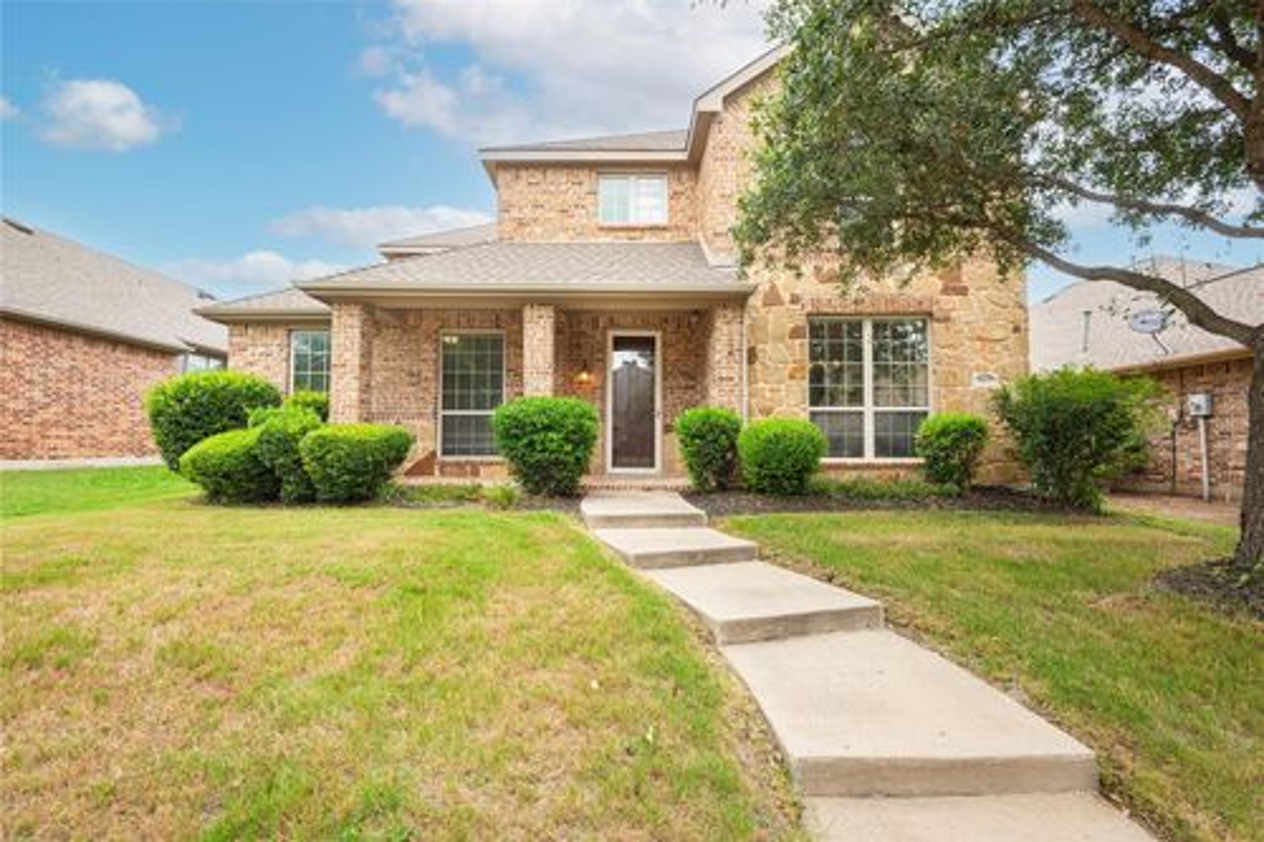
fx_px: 562
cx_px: 632
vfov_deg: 73.7
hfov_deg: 96.8
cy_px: 421
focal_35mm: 16
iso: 100
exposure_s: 1/40
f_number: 7.1
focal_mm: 16
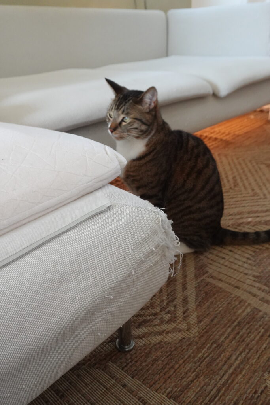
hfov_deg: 43.6
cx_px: 135
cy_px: 202
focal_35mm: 30
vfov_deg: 61.9
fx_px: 337
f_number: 3.5
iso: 1250
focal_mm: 11.35
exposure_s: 1/125
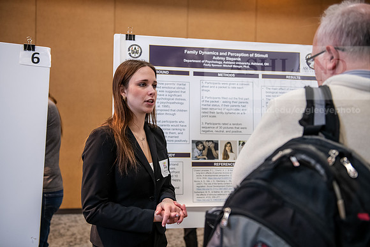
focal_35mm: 42
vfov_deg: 31.9
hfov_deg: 46.4
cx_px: 185
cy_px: 124
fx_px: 432
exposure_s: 1/160
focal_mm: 42
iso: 2000
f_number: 3.2
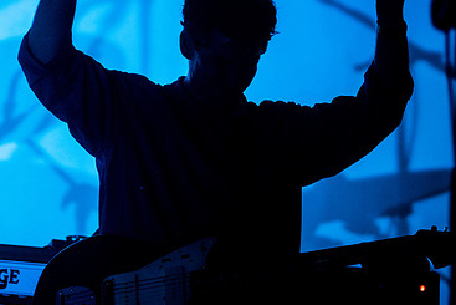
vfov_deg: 9.1
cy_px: 88
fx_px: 1901
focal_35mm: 150
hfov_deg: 13.7
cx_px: 251
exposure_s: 1/400
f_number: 3.2
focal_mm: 95
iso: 3200
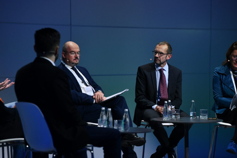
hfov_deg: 10.3
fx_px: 1317
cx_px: 118
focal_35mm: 200
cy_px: 79
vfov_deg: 6.9
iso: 1600
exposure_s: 1/320
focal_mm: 200
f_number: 4.5
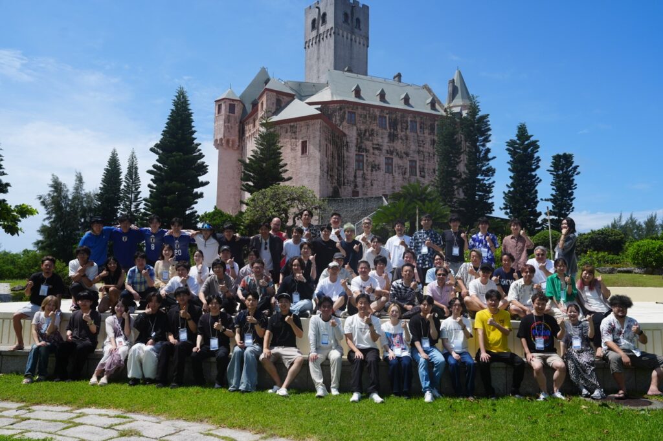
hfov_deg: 61.9
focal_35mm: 30
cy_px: 220
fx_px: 552
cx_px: 332
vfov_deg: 43.6
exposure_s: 1/800
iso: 100
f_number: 5
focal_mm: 30
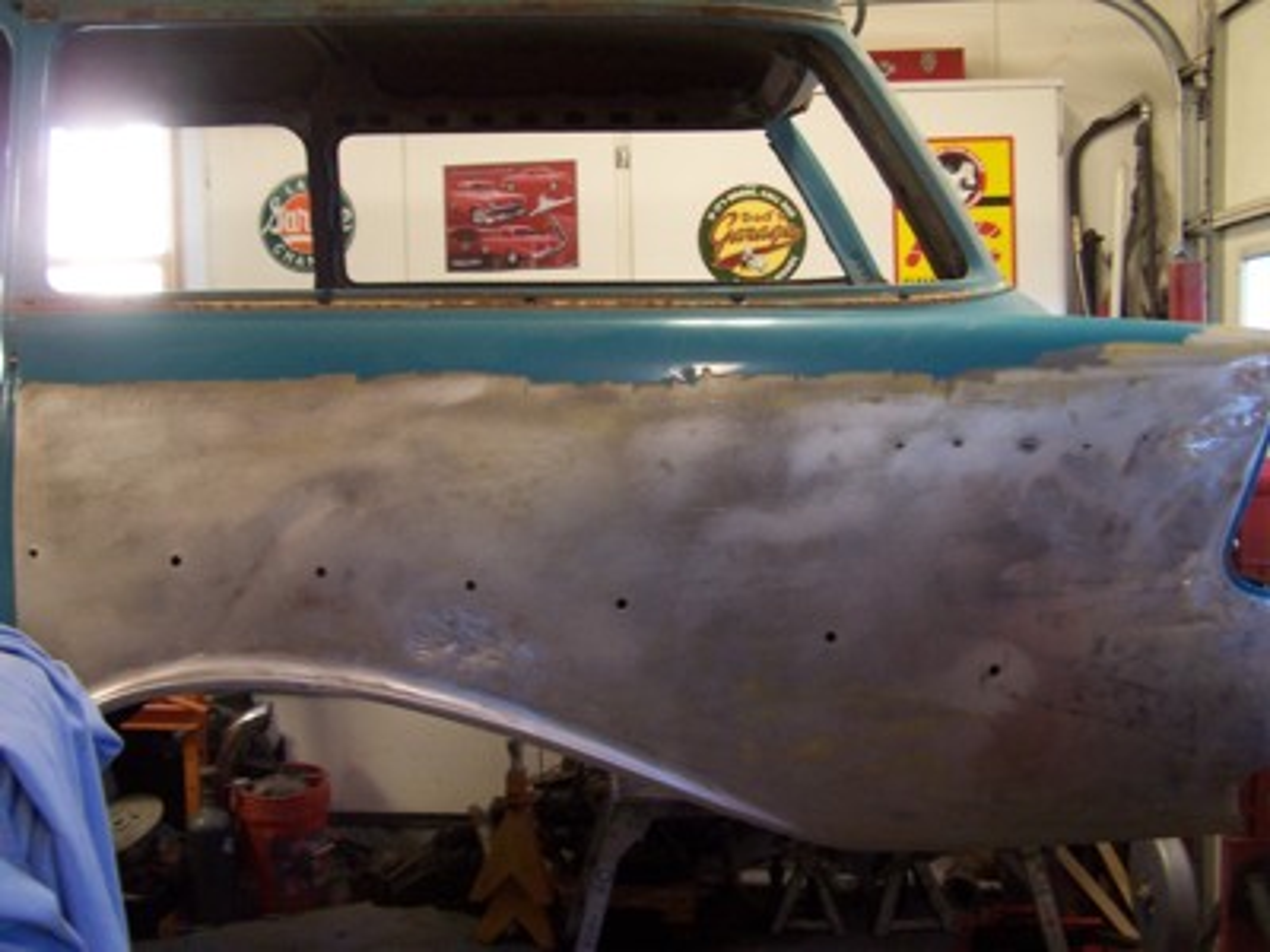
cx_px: 635
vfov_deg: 37.7
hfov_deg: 49.0
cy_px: 476
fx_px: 1394
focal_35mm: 38
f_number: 2.8
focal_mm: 6.3
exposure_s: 1/8
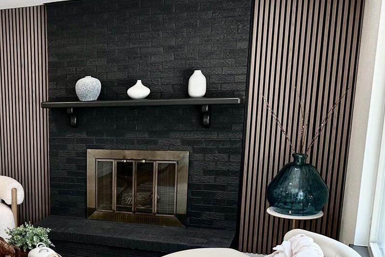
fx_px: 535
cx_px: 8
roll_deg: +2.0
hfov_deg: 36.0
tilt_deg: -13.1
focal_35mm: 50
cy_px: 209
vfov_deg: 26.5
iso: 125
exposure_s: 1/121
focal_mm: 6.86
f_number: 1.78
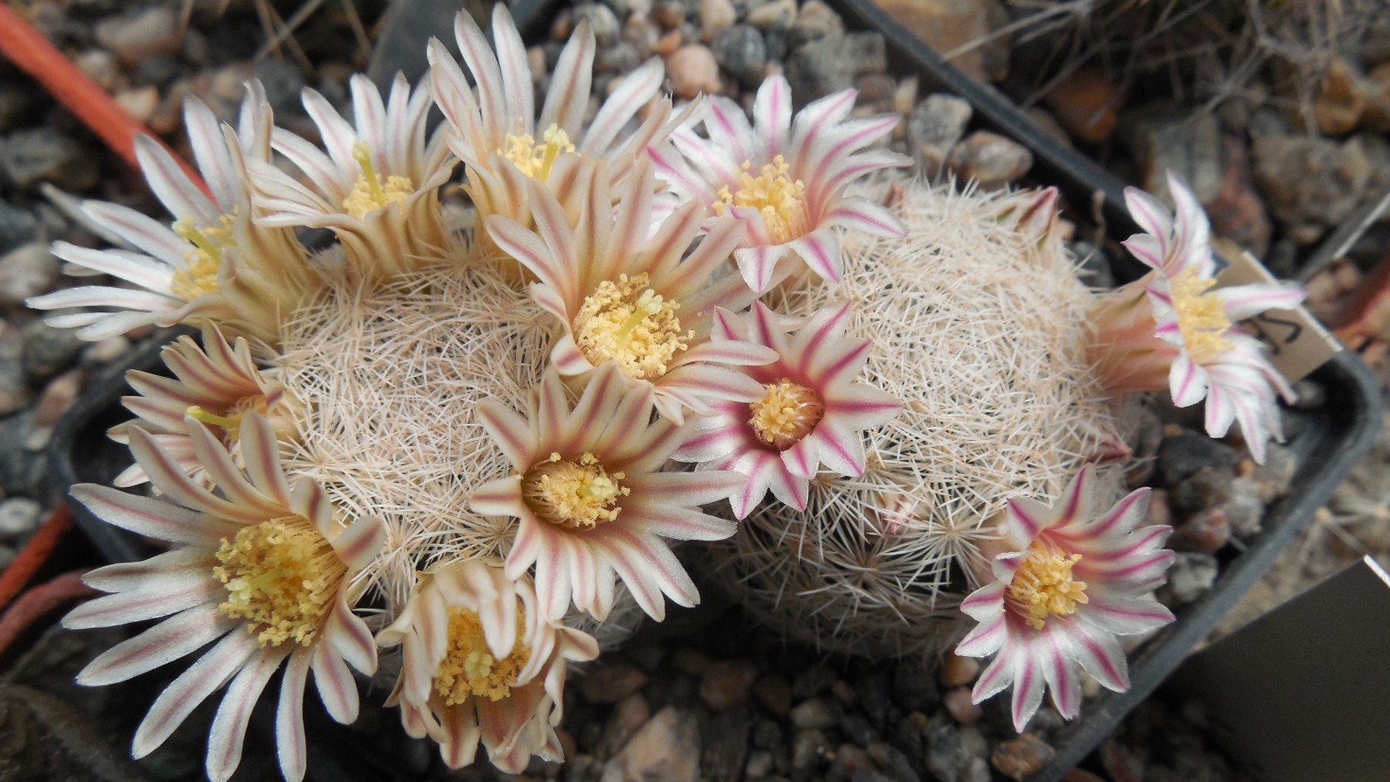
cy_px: 415
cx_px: 692
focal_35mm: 34
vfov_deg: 34.6
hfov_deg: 58.0
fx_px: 1253
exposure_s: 1/640
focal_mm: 5.6
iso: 125
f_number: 3.6
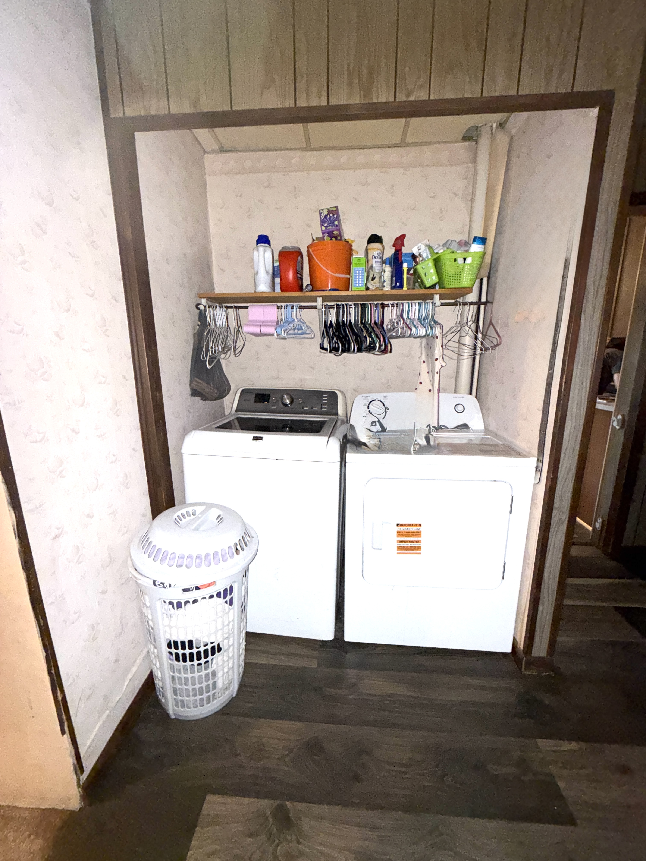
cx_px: 323
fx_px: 348
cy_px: 430
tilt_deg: -11.2
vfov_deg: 102.1
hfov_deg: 85.7
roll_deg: +0.2
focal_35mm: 14
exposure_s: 1/40
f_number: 2.2
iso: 200
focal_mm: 2.22
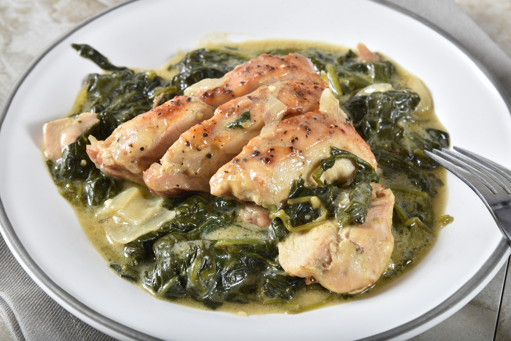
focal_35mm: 120
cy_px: 170
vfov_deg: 11.4
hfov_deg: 17.1
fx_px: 1704
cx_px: 256
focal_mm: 120
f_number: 13
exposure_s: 1/200
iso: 100
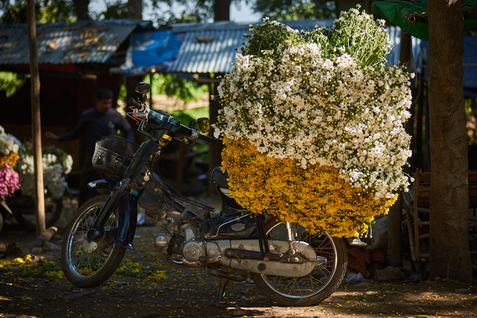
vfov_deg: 13.2
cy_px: 161
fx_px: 1378
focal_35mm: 104
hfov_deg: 19.6
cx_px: 245
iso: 200
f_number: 2.8
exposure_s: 1/500
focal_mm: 100
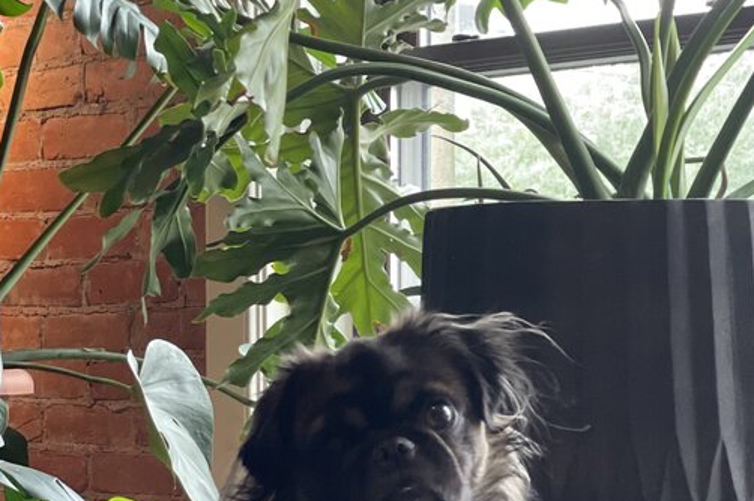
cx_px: 469
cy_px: 424
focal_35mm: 115
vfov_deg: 11.8
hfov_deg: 17.8
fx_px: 2407
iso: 200
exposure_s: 1/40
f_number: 2
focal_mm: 6
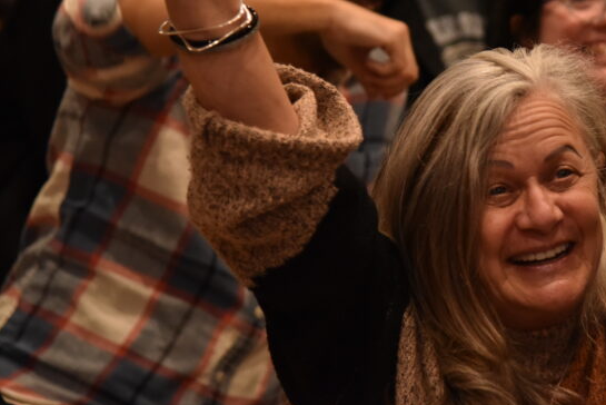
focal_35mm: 184
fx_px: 3099
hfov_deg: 11.1
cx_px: 533
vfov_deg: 7.5
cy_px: 33
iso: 3200
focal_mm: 98
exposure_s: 1/125
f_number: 4.5
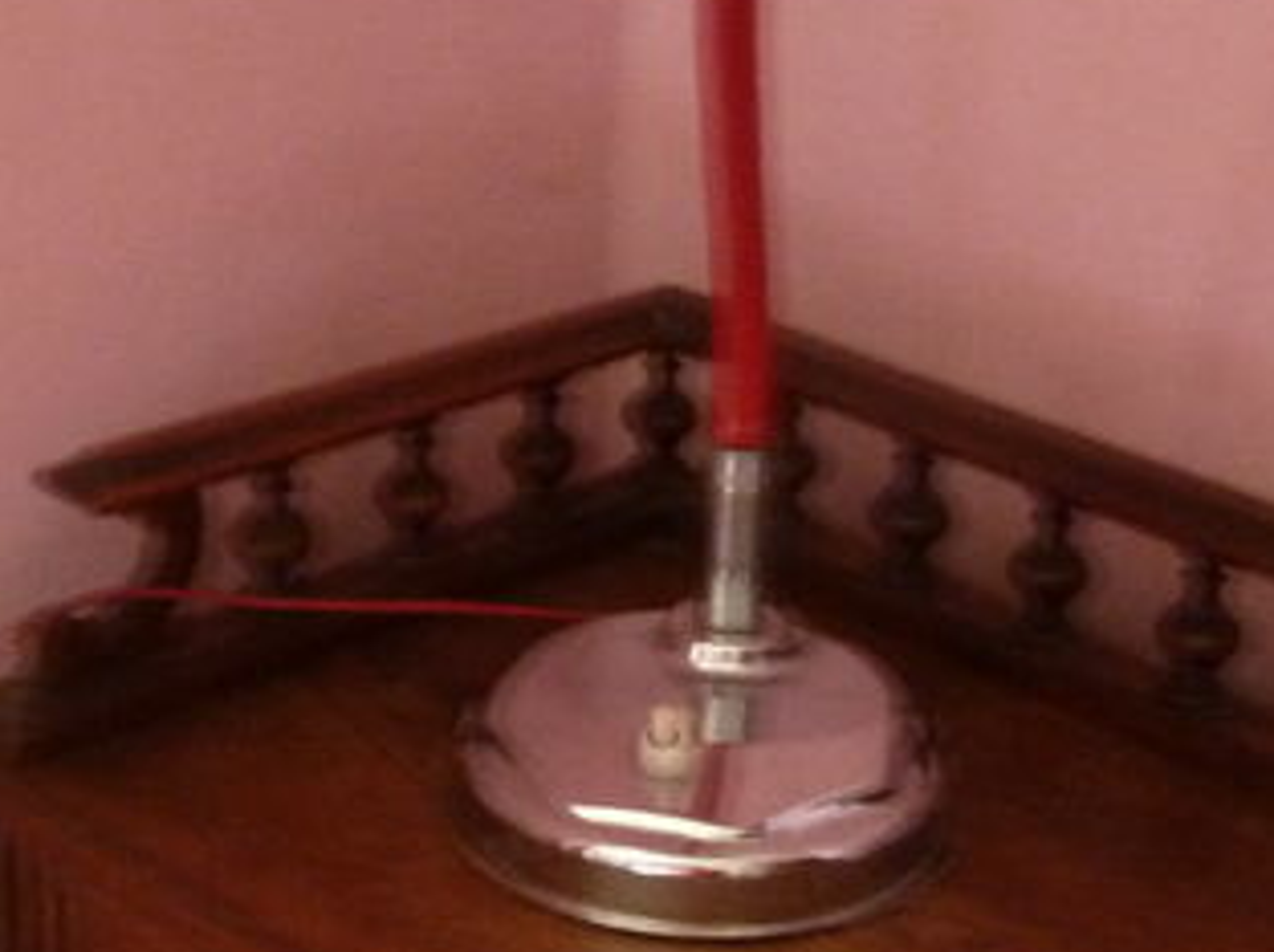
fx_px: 2941
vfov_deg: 18.3
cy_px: 260
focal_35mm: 80
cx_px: 729
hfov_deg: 24.4
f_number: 3.3
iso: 400
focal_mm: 4.1
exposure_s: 1/5
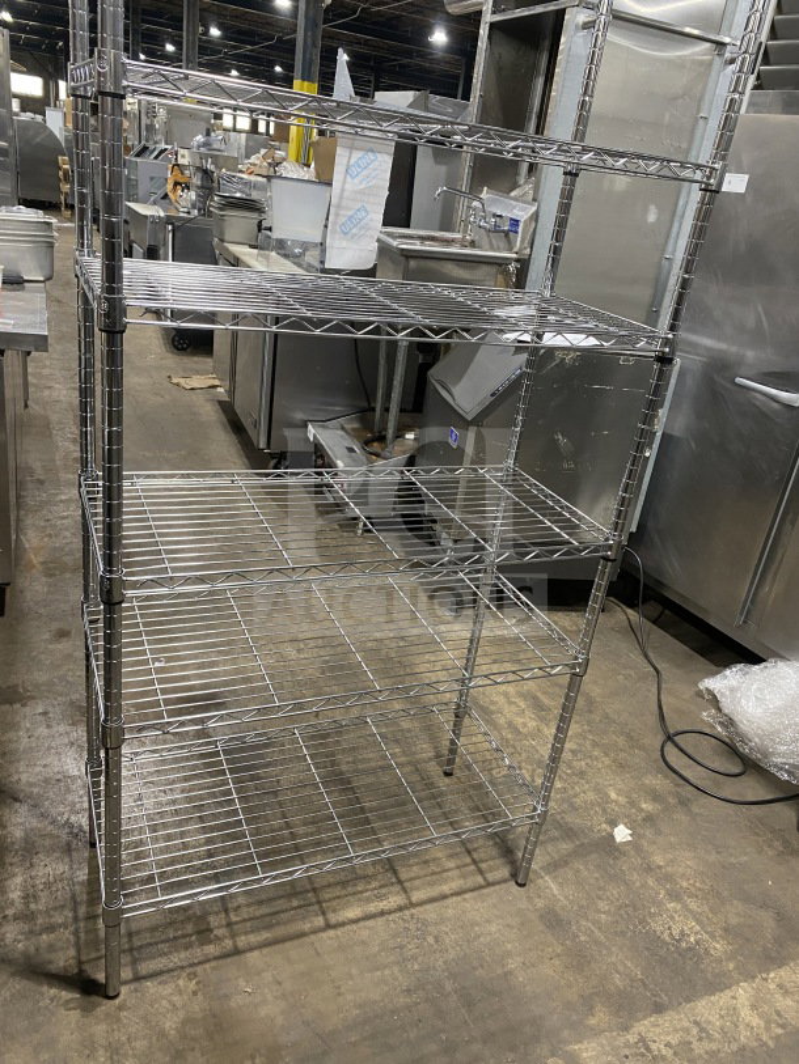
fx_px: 800
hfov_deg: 53.1
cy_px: 532
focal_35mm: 26
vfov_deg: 67.3
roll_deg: -9.4
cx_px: 400
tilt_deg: -22.4
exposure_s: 1/60
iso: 250
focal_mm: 4.25
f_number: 1.8
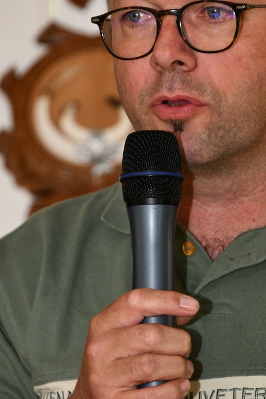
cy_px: 163
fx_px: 5758
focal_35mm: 519
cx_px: 211
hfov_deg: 2.6
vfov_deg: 4.0
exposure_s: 1/60
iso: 1100
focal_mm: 300
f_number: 5.6
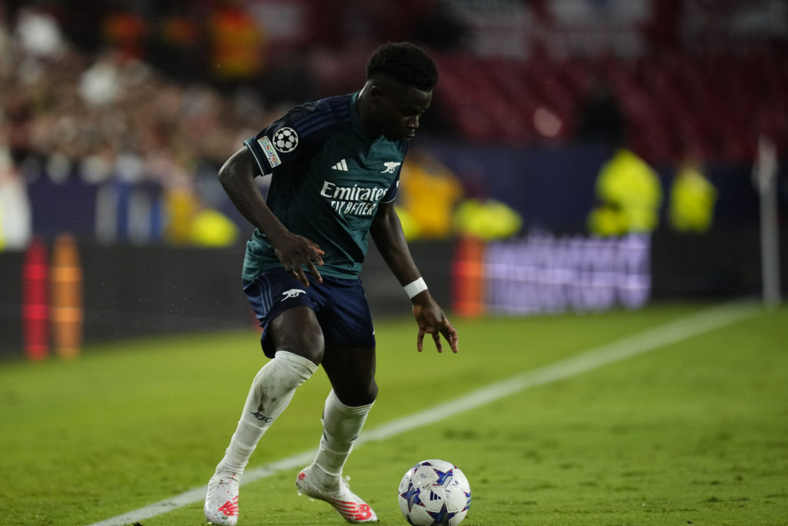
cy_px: 263
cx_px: 394
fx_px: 8756
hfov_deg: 5.2
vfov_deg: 3.4
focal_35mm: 400
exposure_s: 1/1600
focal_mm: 400
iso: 2500
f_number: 2.8
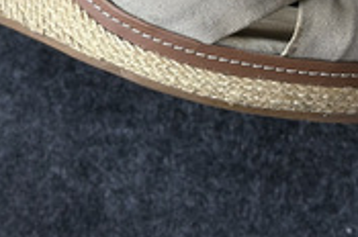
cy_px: -262
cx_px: 169
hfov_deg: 14.4
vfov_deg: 8.9
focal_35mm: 143
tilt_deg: -82.0
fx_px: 1419
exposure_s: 1/288
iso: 80
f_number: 1.78
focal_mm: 6.86
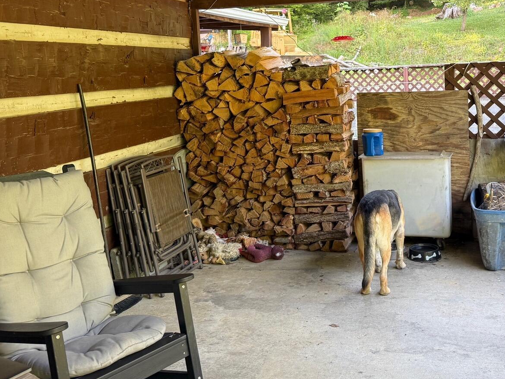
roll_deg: +2.4
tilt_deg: -1.5
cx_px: 338
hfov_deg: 44.1
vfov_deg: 33.6
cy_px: 92
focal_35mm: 42
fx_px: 613
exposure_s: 1/121
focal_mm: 6.76
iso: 160
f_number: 1.78
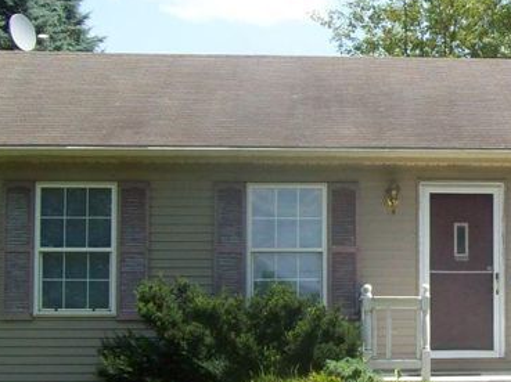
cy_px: 203
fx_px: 1475
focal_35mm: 100
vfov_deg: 14.8
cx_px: 569
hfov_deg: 18.8
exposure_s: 1/313
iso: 80
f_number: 4.8
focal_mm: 6
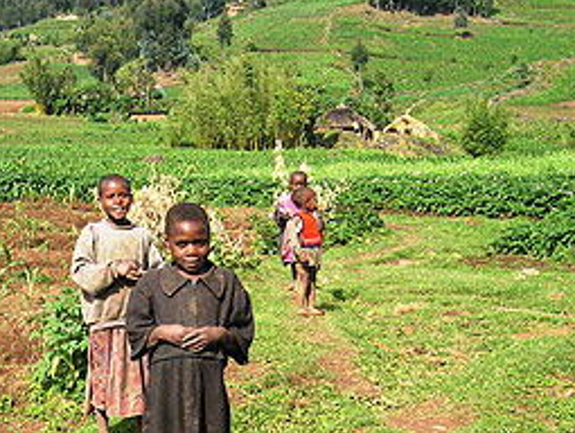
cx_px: 113
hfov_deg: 28.3
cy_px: 336
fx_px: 1114
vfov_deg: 21.7
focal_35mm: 67
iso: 100
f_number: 2.8
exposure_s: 1/604
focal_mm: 8
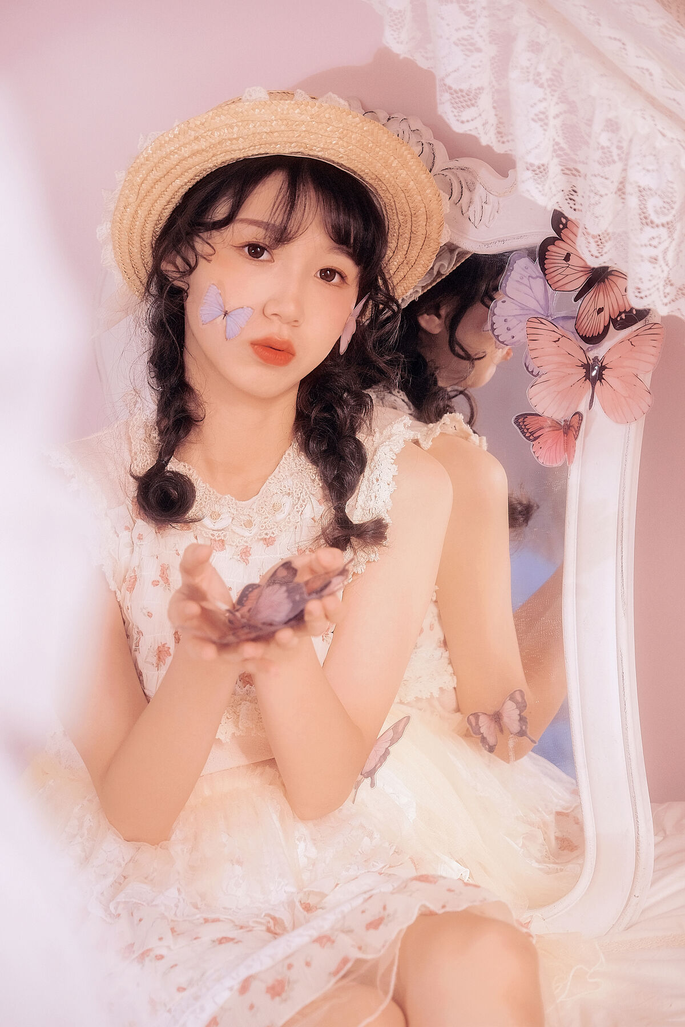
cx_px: 342
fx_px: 2369
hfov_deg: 16.5
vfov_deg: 24.5
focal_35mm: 83
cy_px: 514
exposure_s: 1/125
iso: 500
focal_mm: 55
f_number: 2.8
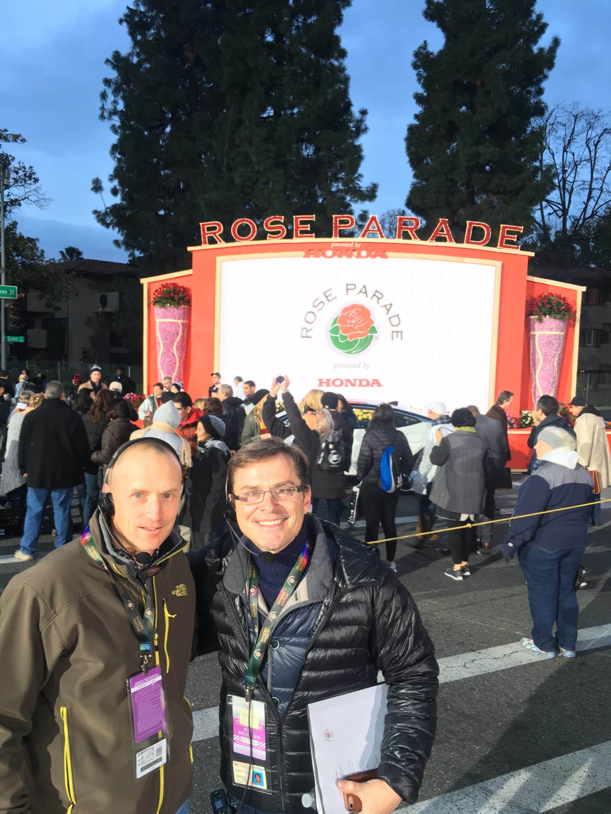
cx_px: 306
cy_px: 407
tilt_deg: -4.3
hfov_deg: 48.2
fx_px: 682
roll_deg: -1.0
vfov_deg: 61.7
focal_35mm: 29
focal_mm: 4.15
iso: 40
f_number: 2.2
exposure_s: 1/30
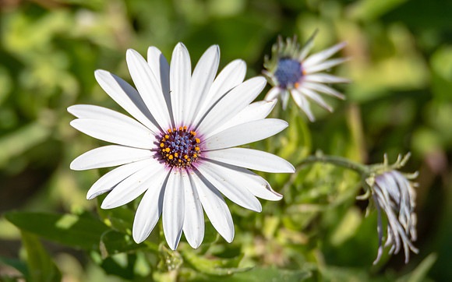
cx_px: 178
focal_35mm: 1112
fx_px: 13694
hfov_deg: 1.9
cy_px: 112
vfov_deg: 1.2
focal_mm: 600
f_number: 6.3
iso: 200
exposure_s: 1/2000
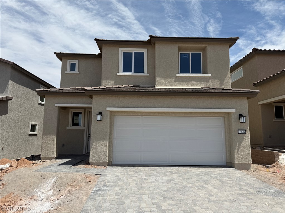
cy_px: 106
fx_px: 198
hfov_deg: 71.6
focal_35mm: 24
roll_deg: -0.6
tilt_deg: +8.4
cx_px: 142
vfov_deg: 56.8
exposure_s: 1/7353
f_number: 1.78
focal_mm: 6.76
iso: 80
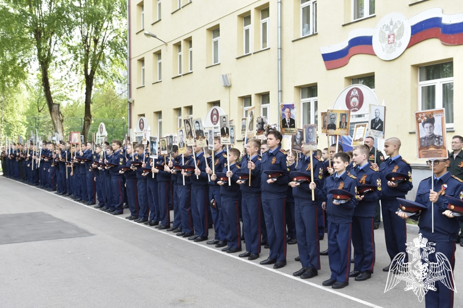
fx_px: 502
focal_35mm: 39
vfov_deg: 34.2
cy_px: 154
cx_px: 232
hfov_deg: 49.6
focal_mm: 26
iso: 640
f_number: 5.6
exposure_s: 1/500
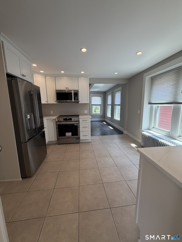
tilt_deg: -9.9
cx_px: 91
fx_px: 98
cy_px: 121
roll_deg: +0.8
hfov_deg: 85.7
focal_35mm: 14
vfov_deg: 102.1
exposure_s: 1/120
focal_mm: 2.22
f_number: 2.2
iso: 100
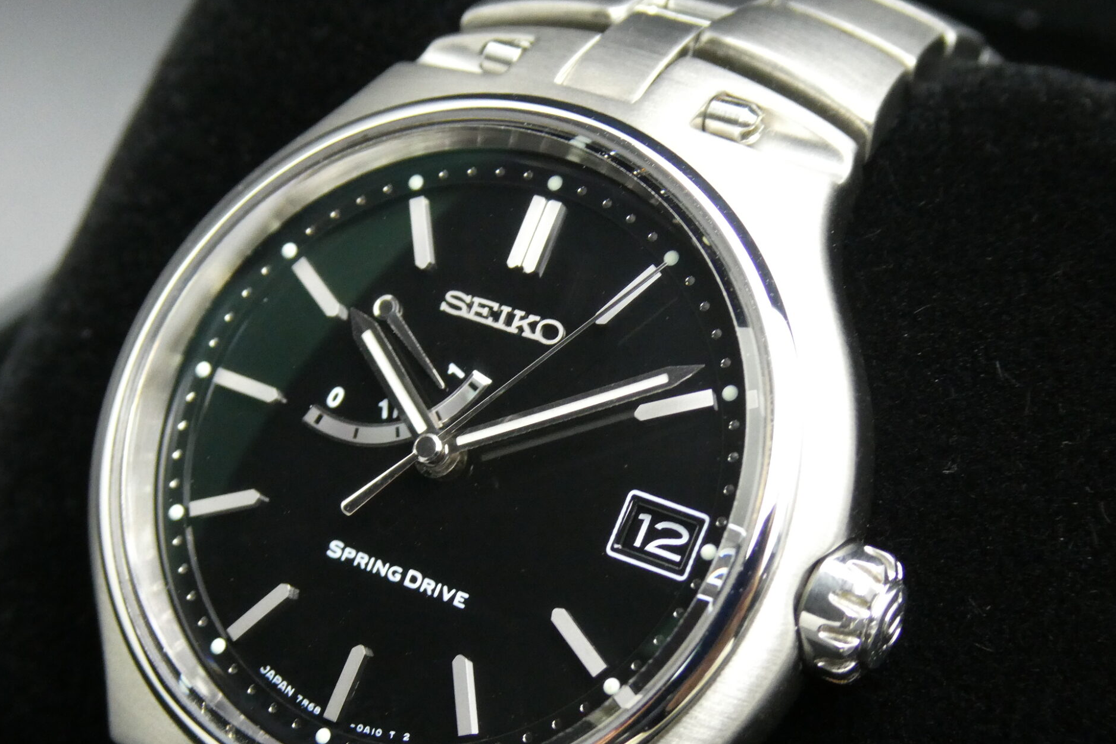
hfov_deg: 28.4
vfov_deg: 19.1
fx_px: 2201
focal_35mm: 71
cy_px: 498
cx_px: 461
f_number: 4.1
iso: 500
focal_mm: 9
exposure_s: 1/80
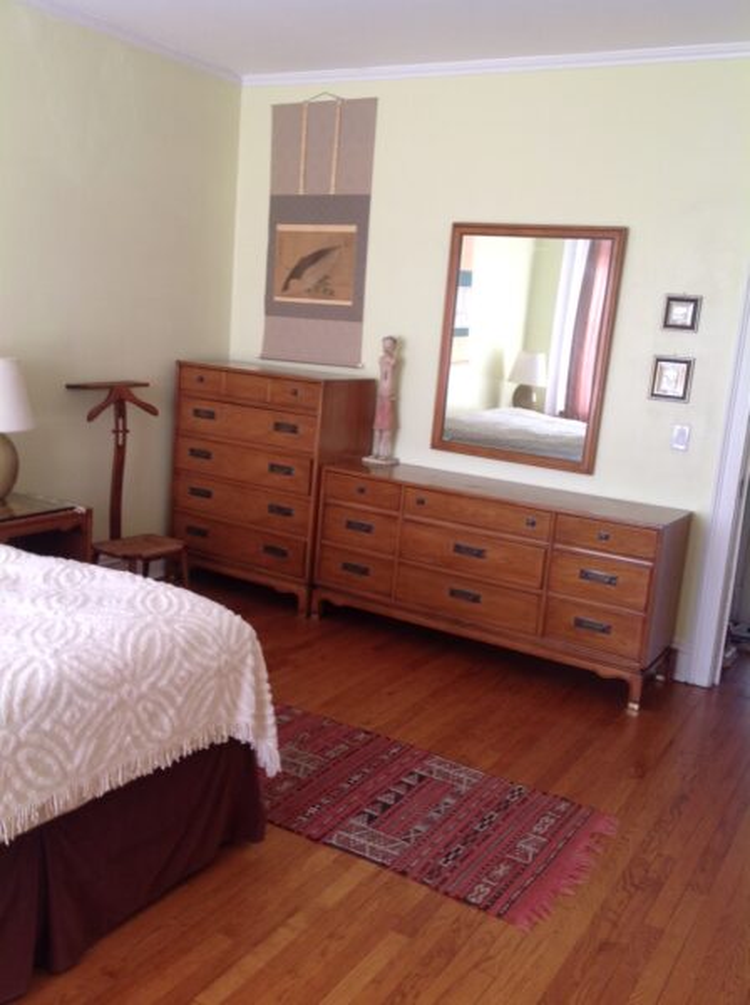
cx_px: 375
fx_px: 1014
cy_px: 502
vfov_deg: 52.7
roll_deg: -4.0
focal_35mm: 35
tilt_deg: -12.4
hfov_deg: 40.6
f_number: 2.4
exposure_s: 1/17
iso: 50
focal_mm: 4.28
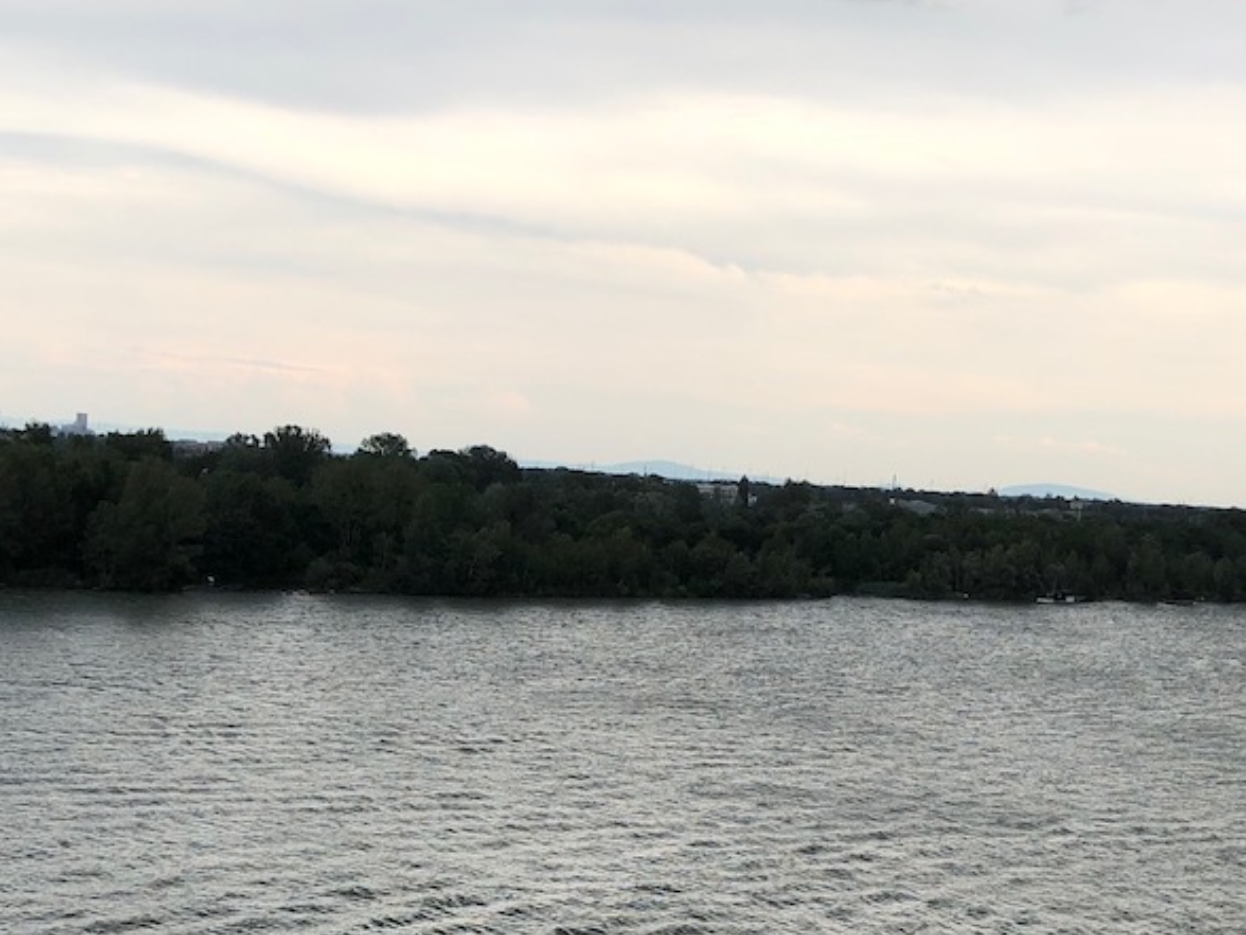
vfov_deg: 23.7
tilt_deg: -8.3
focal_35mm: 61
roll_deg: -1.8
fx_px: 2196
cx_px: 496
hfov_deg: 31.6
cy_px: 748
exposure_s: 1/906
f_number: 1.8
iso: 20
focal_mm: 4
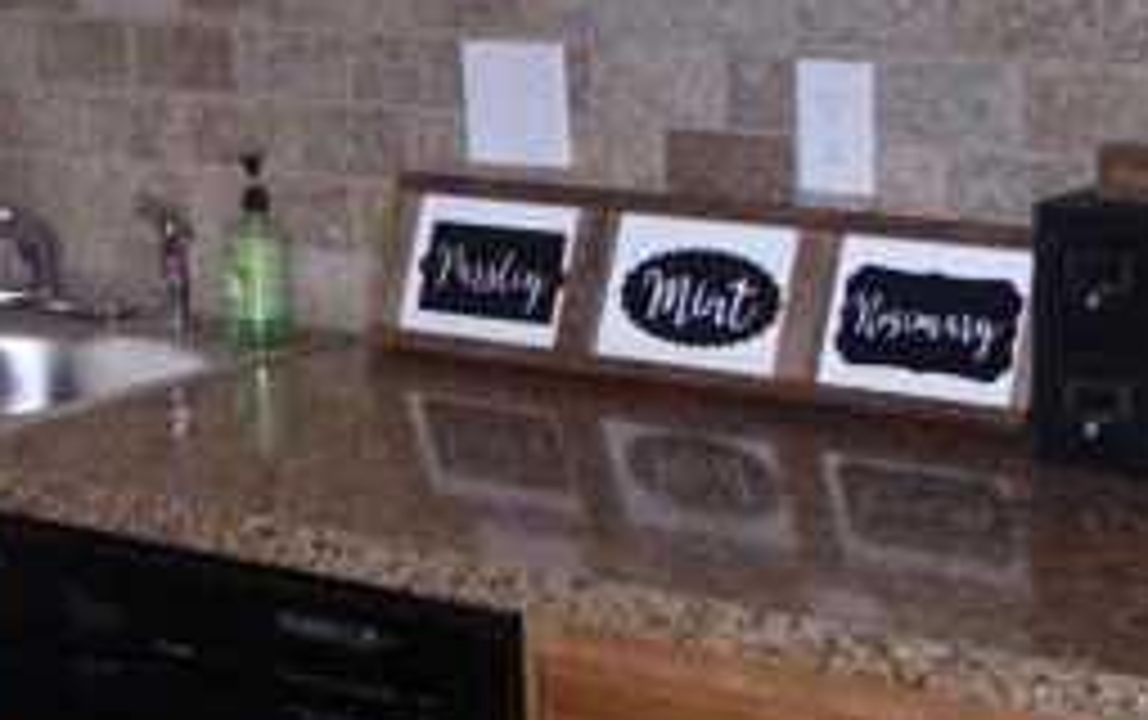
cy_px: 279
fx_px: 3163
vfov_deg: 13.0
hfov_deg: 20.3
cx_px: 167
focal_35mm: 101
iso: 200
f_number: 3.3
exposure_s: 1/40
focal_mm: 6.3
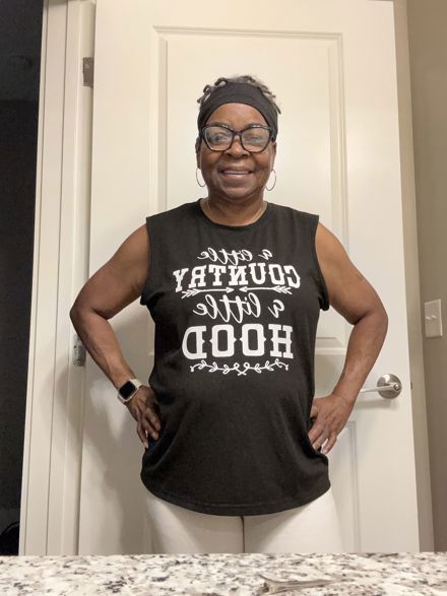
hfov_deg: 46.8
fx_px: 517
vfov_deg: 60.0
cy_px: 298
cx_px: 224
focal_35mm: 30
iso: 320
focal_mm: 2.69
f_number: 1.9
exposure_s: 1/40
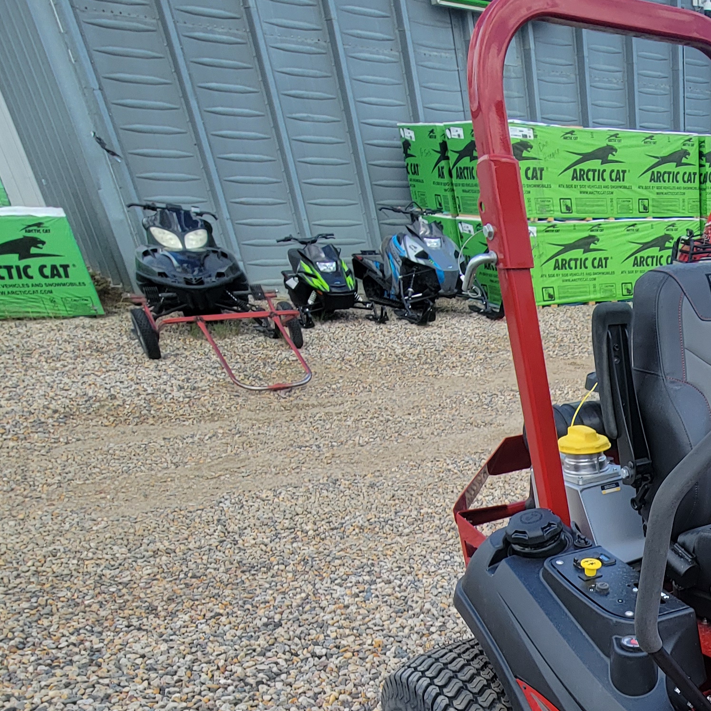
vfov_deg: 45.0
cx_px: 769
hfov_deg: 42.3
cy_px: 702
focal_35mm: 31
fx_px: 720
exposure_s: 1/662
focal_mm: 2.2
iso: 50
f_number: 2.2
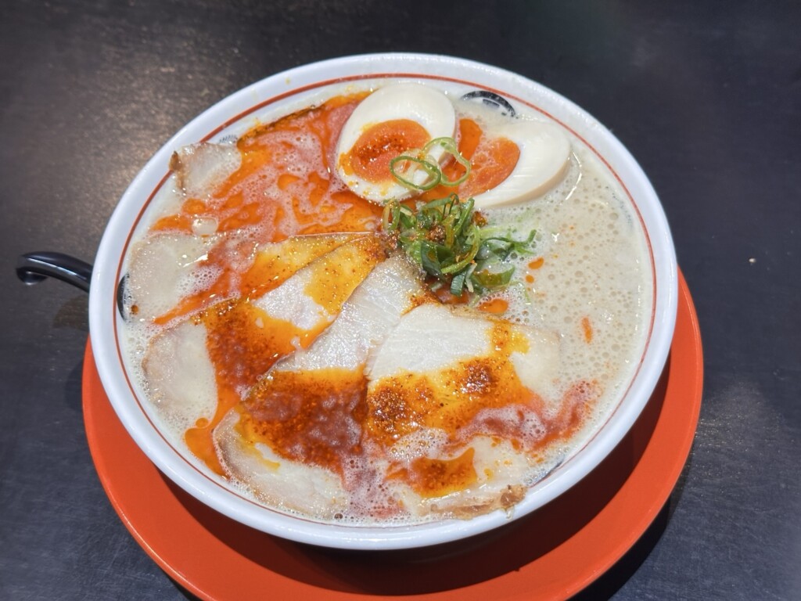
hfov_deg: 39.7
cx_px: 400
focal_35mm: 48
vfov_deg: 30.3
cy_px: 300
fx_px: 1111
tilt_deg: -57.0
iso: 250
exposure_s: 1/40
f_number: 1.78
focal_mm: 6.86
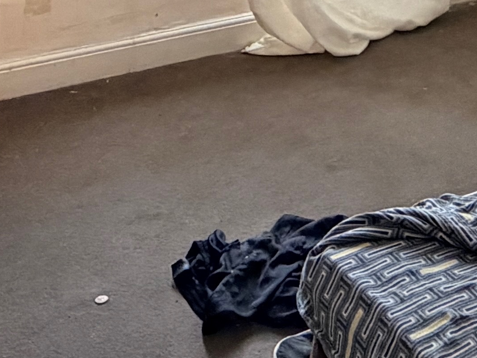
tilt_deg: -2.1
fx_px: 1034
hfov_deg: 25.0
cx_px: 458
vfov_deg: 16.2
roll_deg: -0.2
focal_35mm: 75
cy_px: -311
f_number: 2.2
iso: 320
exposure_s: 1/79
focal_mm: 2.22
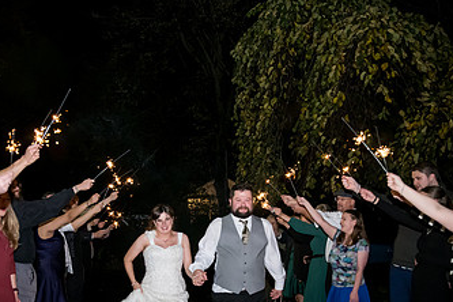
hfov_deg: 36.8
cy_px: 250
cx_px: 190
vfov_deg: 24.6
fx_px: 679
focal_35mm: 54
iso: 3200
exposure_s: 1/320
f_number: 3.2
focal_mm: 31
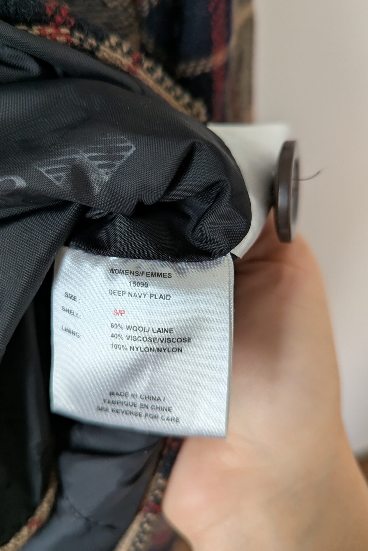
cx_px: 153
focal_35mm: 27
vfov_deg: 67.3
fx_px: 414
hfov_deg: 47.7
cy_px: 258
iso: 457
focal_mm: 6.81
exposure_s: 1/62.7
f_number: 1.85
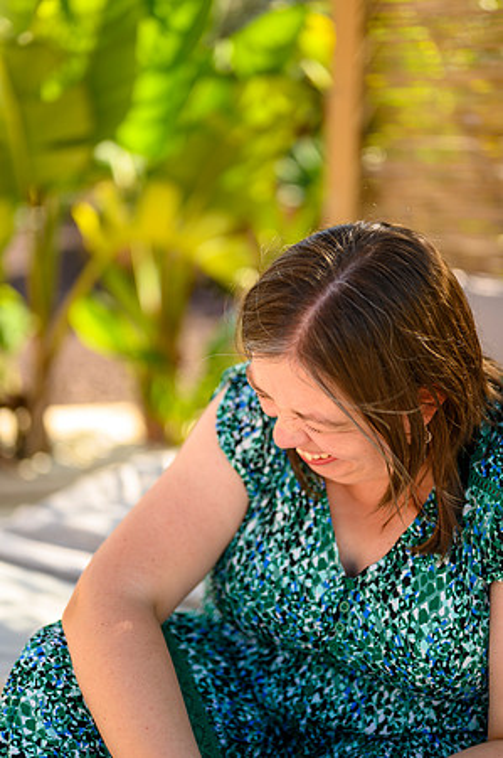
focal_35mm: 50
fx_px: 1050
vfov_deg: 39.6
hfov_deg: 26.9
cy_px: 379
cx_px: 252
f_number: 1.8
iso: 100
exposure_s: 1/640
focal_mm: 50
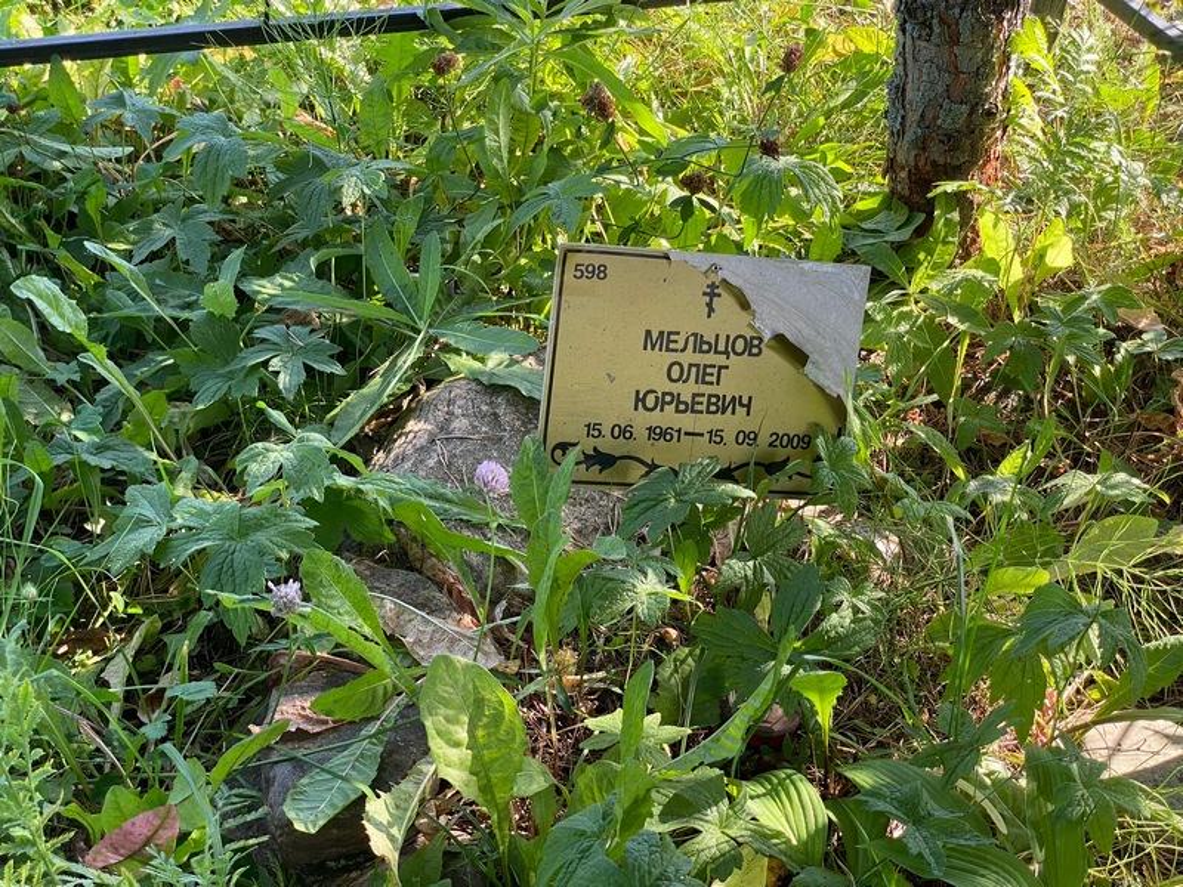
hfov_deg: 36.8
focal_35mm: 52
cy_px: 444
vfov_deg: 28.0
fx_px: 1777
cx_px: 592
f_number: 2
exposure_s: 1/122
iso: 25
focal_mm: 6
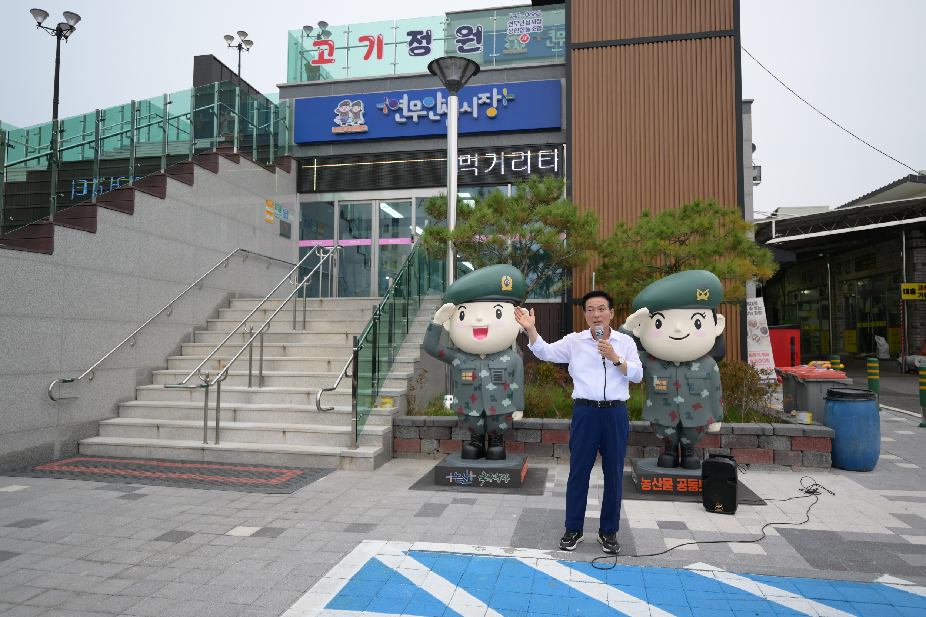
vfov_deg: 53.1
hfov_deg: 73.8
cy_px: 308
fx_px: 617
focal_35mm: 24
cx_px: 463
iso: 200
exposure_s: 1/200
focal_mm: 24
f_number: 2.8
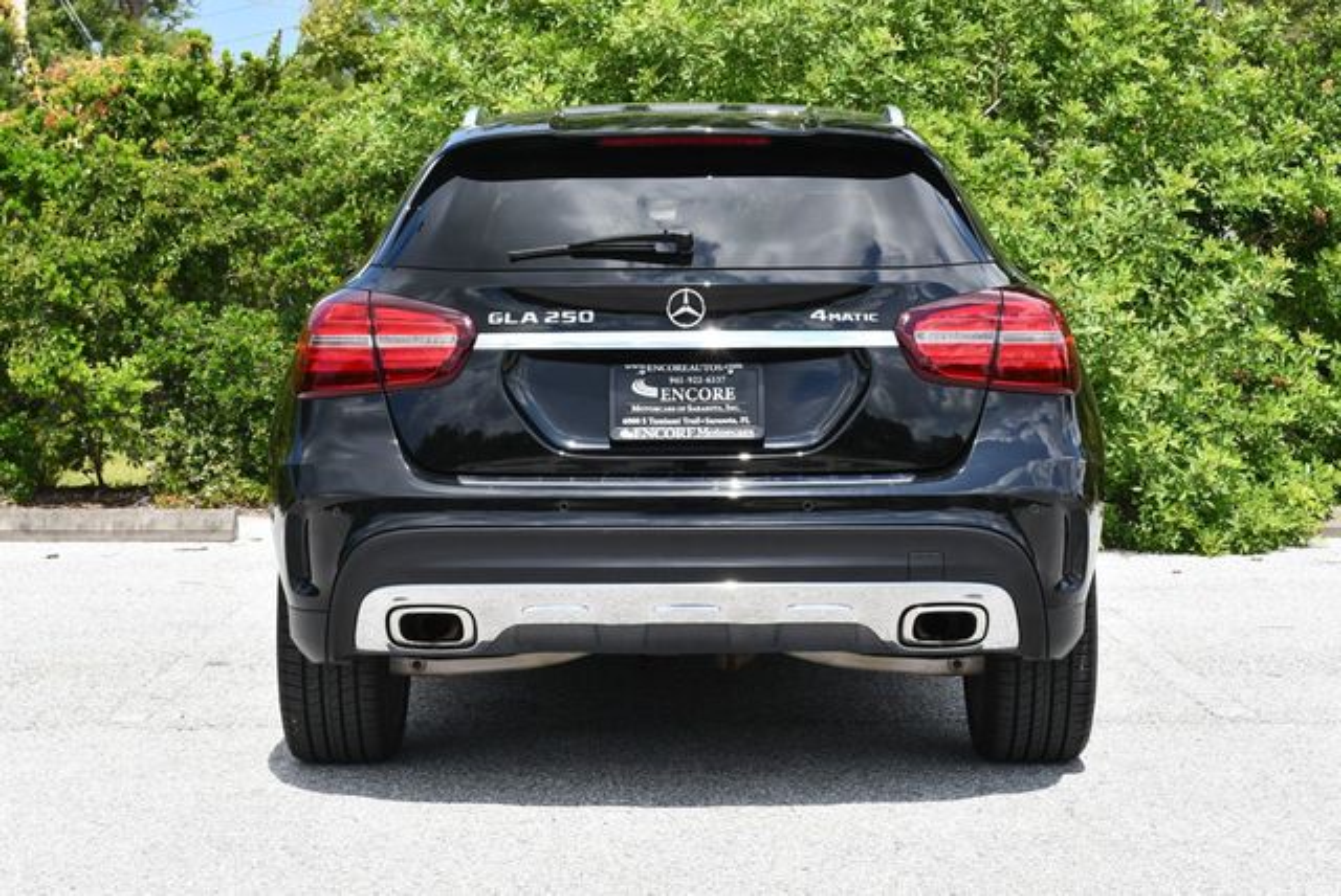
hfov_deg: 28.0
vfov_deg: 19.0
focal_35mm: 72
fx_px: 2684
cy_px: 448
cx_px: 670
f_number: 8
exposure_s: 1/250
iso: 140
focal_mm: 36
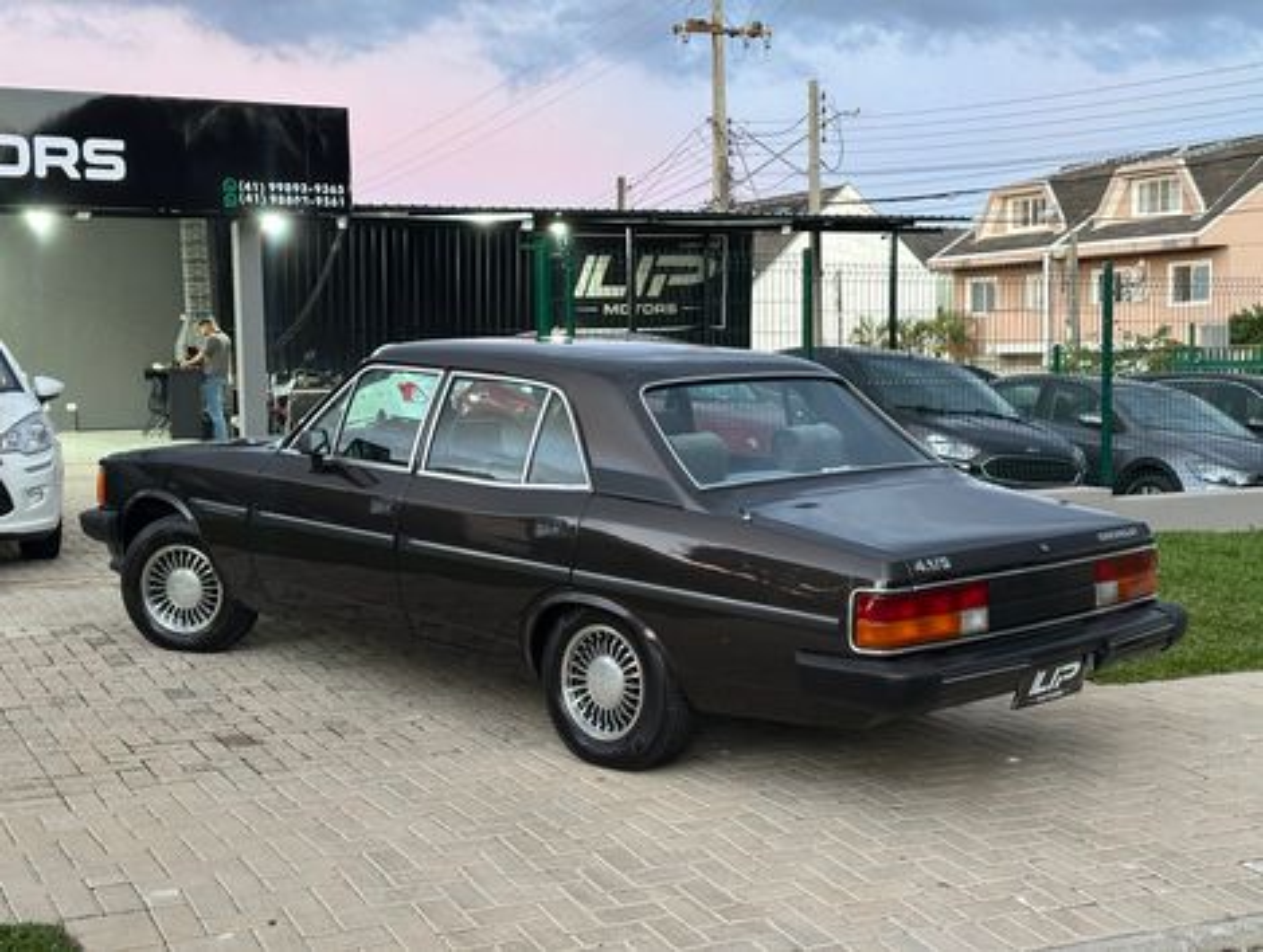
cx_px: 632
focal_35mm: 48
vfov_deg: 30.3
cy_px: 476
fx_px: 1754
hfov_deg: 39.6
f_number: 1.78
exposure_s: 1/40
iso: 250
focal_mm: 6.86
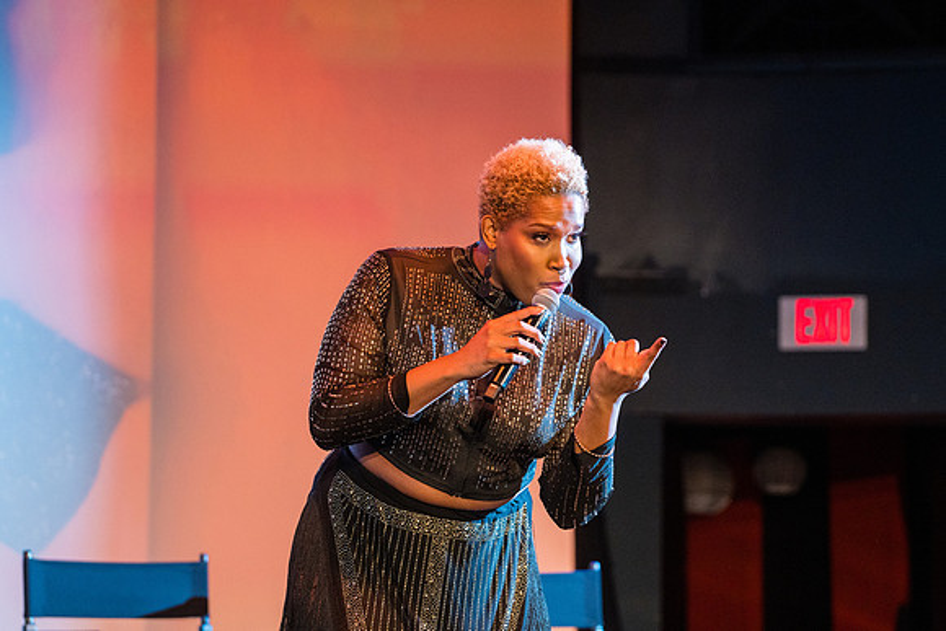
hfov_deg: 13.1
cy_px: 316
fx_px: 4123
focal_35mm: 157
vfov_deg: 8.8
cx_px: 473
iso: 3200
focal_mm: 151
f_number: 4
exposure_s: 1/250
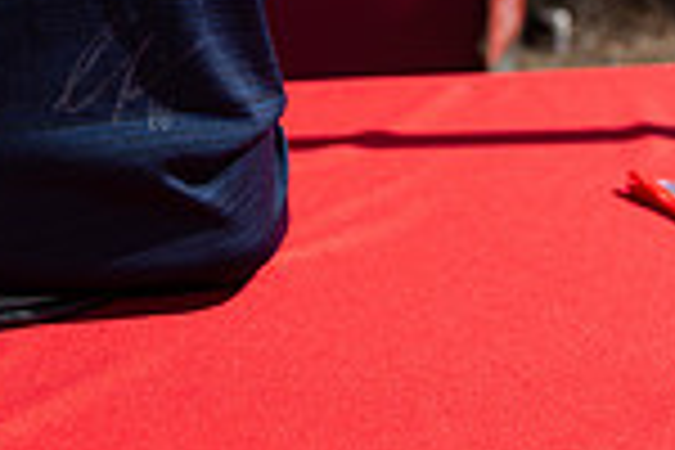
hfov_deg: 21.4
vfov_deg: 14.1
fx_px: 1744
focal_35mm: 93
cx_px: 50
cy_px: -137
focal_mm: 24
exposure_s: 1/3200
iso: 200
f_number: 4
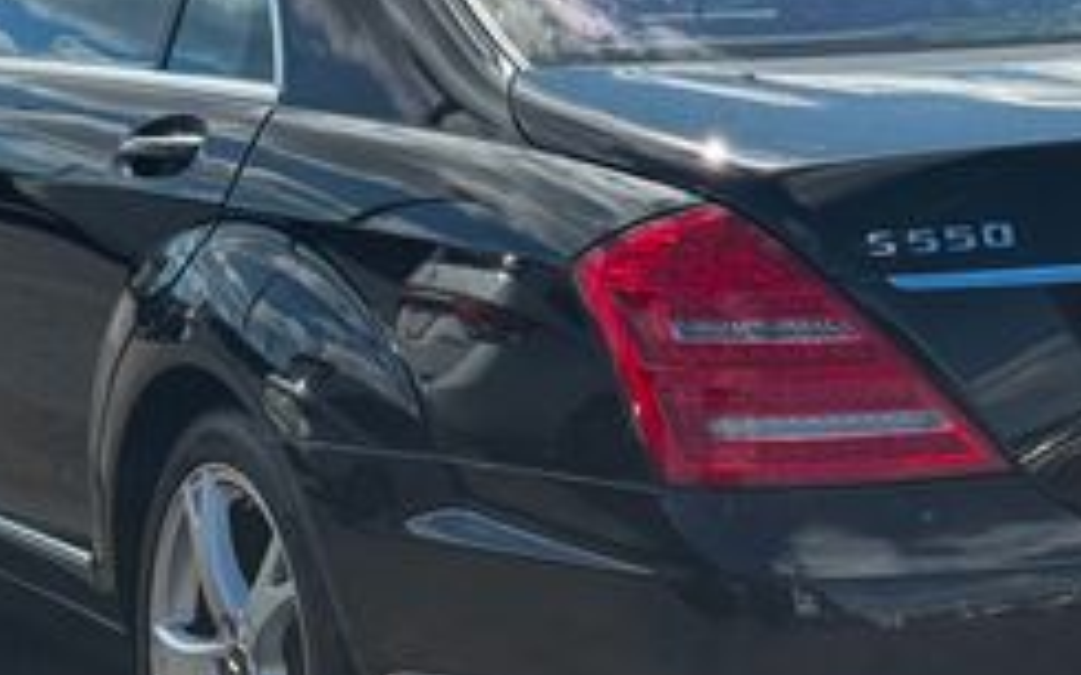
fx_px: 3917
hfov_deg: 15.6
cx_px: 825
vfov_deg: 9.8
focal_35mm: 133
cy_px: 322
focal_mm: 6.76
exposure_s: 1/3817
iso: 64
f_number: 1.78
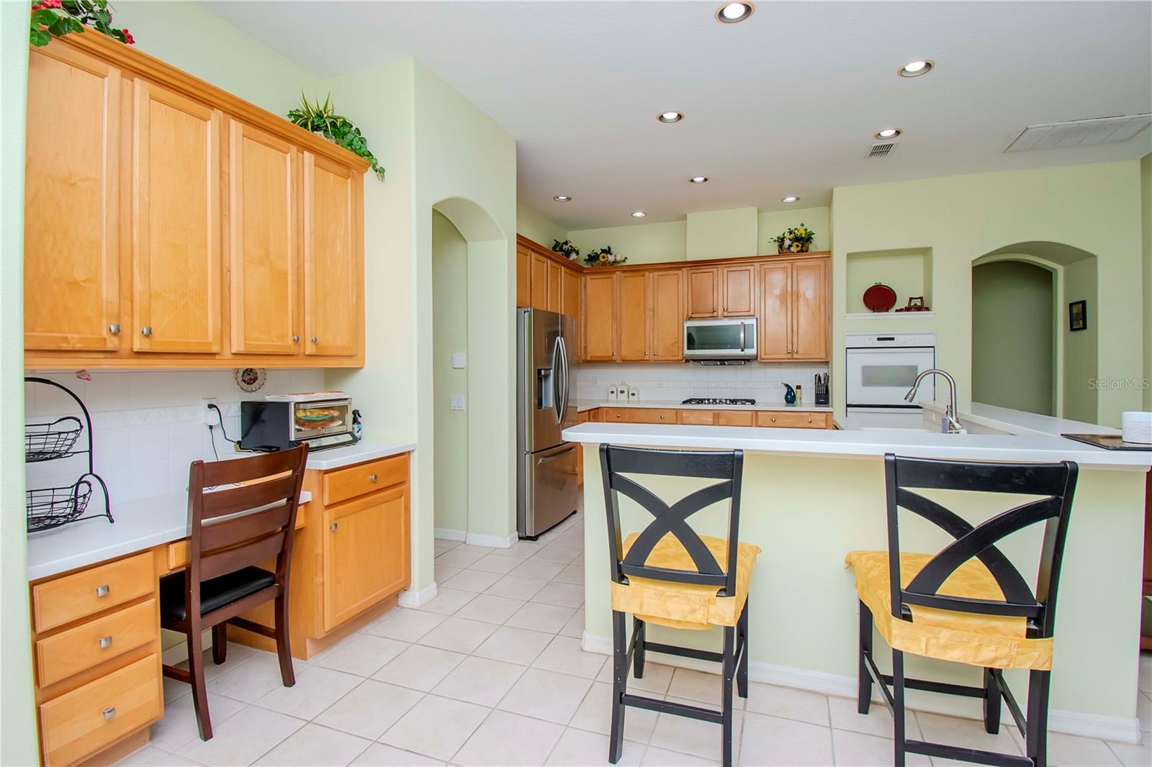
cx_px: 576
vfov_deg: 77.3
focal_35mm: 15
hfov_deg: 100.4
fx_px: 480
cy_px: 384
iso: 800
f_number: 9
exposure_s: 1/160
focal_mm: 10
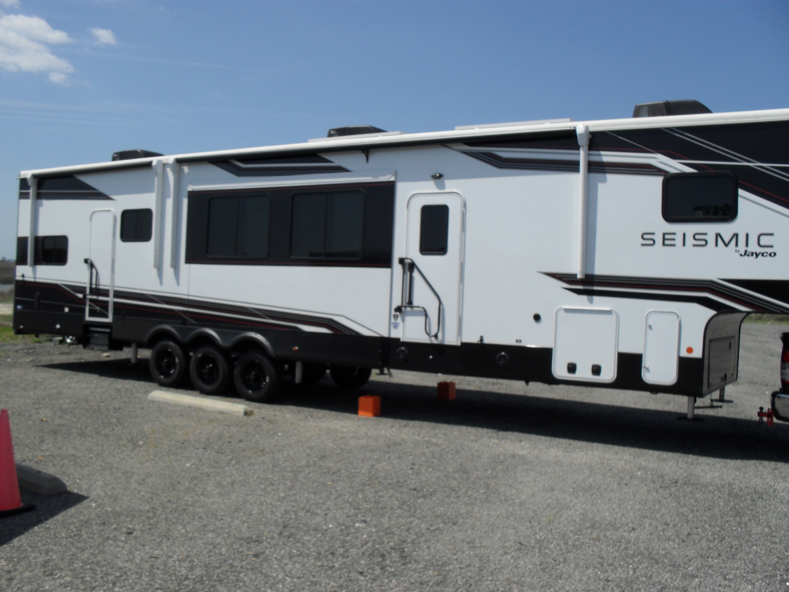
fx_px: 798
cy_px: 296
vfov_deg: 40.7
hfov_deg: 52.6
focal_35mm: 35
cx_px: 394
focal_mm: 6.3
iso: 100
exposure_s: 1/350
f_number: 8.4
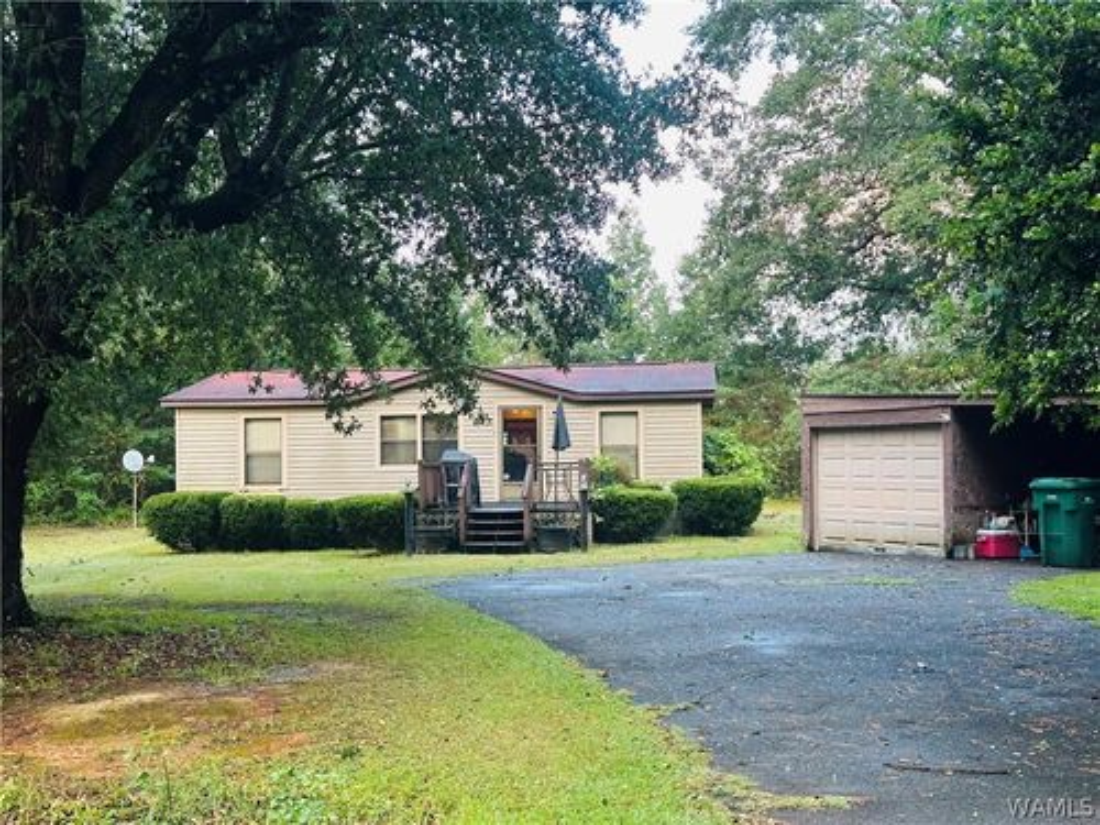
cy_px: 412
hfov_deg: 39.7
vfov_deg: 30.3
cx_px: 550
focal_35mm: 48
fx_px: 1525
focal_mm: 6.86
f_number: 1.78
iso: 125
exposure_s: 1/60
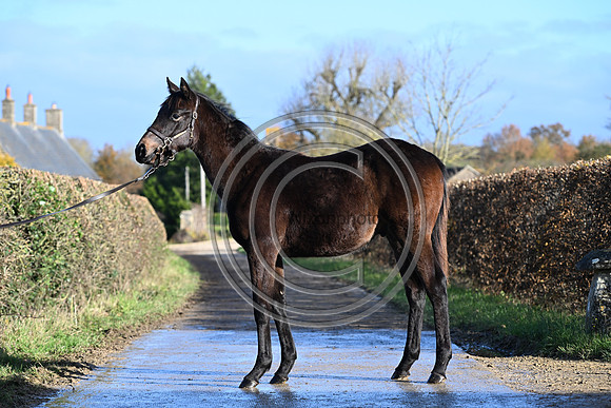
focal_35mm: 112
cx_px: 306
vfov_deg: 12.2
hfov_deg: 18.3
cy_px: 204
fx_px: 1901
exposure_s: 1/1000
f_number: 4.5
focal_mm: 112
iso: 320
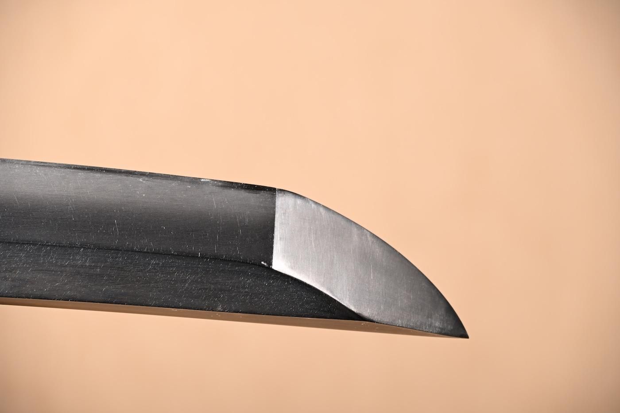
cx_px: 310
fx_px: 2531
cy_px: 206
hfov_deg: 14.0
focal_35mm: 147
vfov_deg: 9.3
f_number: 5.6
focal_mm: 98
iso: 100
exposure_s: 1/2
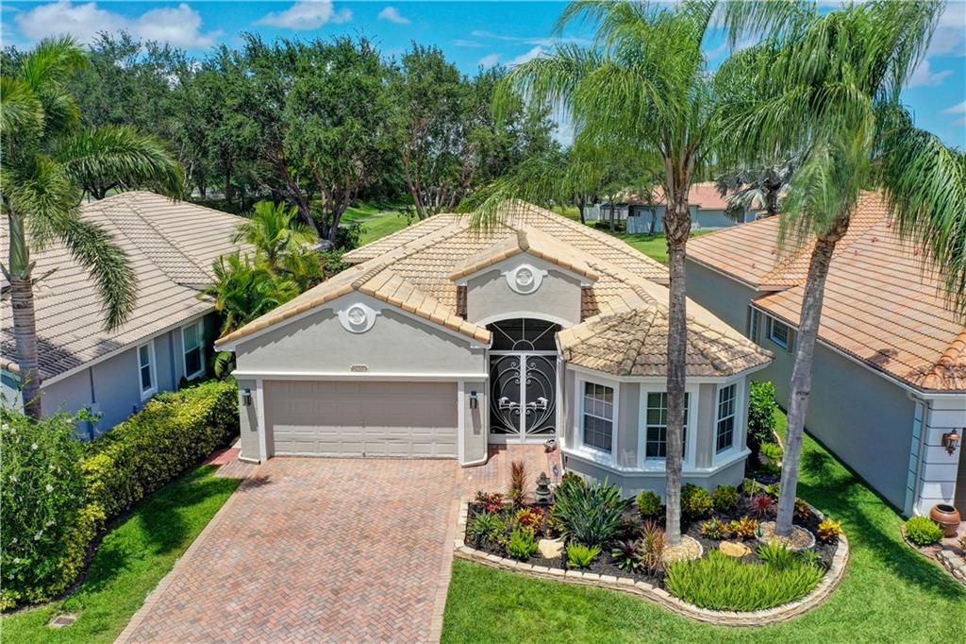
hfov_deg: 65.5
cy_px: 322
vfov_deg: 46.4
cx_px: 483
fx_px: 751
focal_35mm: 28
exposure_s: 1/500
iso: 100
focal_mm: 10.3
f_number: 5.6
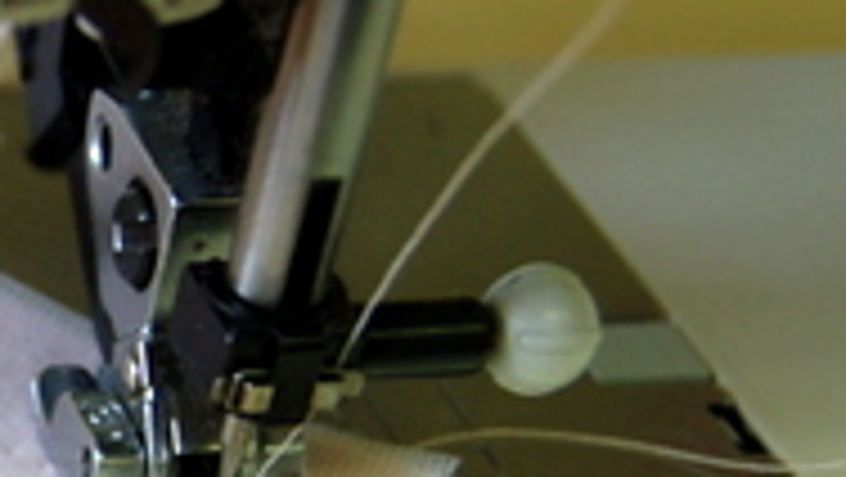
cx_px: -216
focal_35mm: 120
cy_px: 371
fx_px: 2693
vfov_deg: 10.1
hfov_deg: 16.9
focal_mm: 24
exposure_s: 1/60
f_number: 4
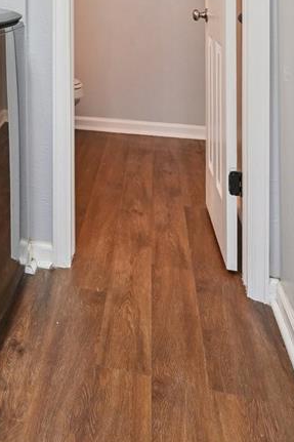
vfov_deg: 43.3
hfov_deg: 29.9
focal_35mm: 40
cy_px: 32
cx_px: -26
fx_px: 495
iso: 400
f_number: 10
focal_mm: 14.5
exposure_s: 1/3.33
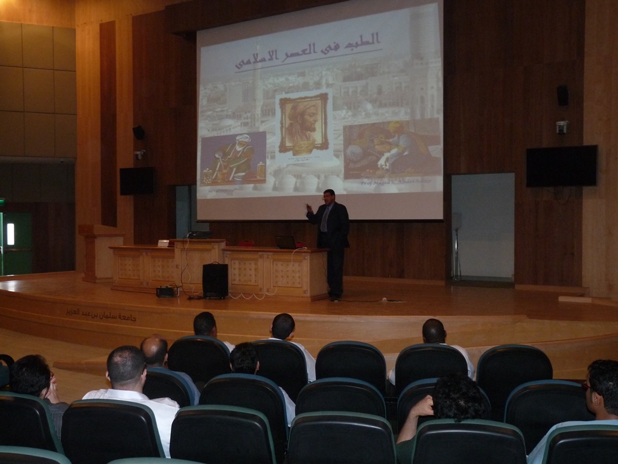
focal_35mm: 40
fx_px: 714
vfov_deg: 36.0
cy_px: 232
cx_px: 309
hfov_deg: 46.8
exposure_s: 1/30
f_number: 3
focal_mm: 7.1
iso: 400
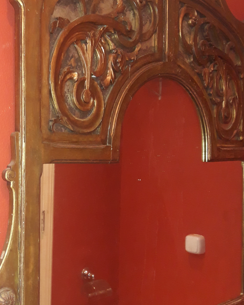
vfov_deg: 38.8
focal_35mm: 48
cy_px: 158
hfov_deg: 31.1
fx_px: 433
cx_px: 72
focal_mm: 3.7
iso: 200
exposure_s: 1/30
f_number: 1.9
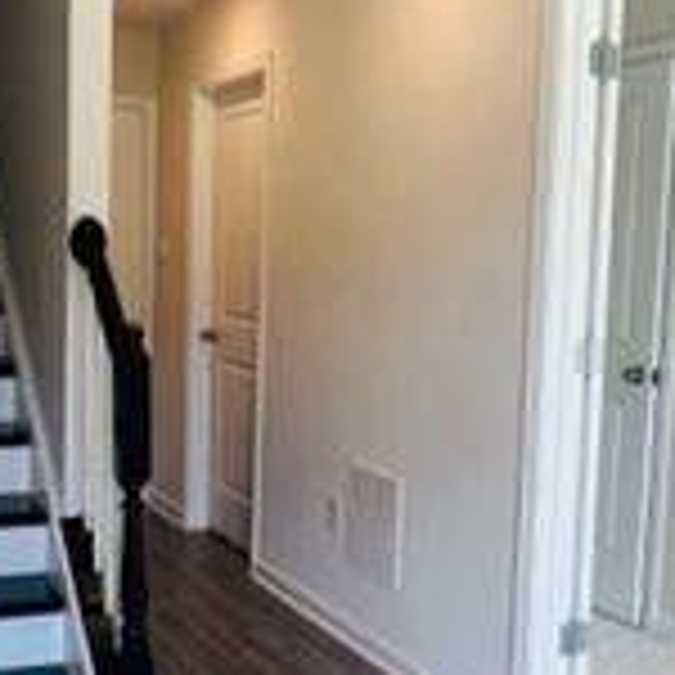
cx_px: 297
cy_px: 374
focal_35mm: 49
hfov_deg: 34.6
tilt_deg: -5.6
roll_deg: -2.0
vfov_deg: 34.6
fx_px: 1081
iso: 80
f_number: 1.8
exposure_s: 1/120
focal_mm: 1.57
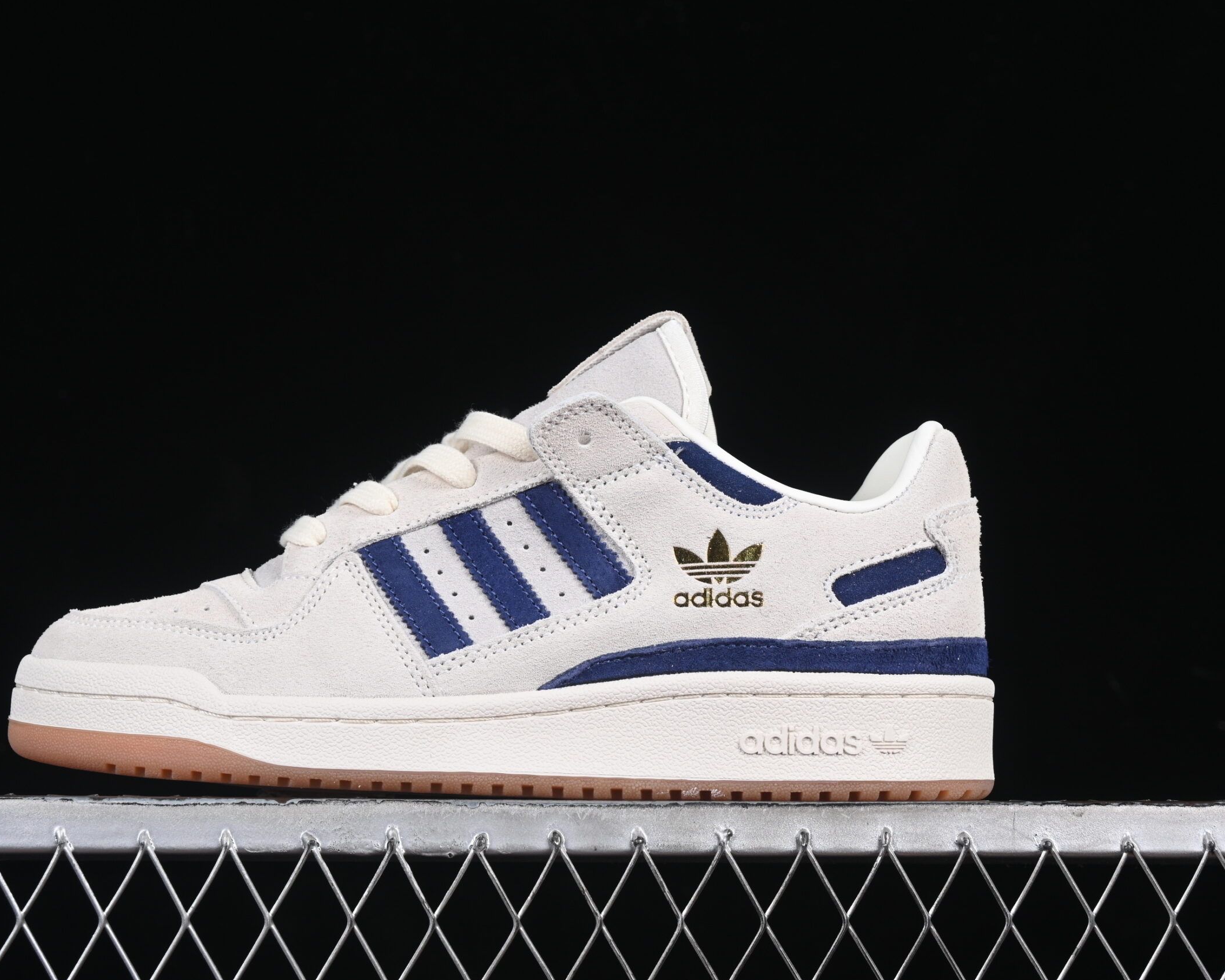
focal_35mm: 85
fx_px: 3082
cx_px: 533
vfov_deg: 18.1
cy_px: 492
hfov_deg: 22.5
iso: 160
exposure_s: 1/80
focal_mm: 50
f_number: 8
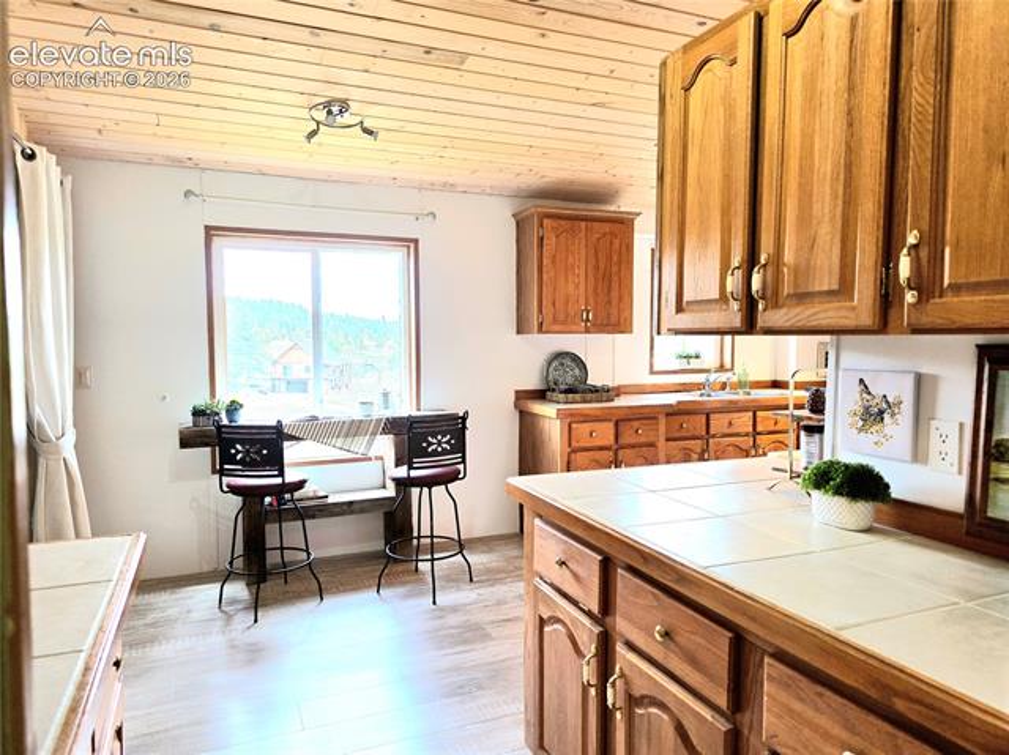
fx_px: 670
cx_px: 504
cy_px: 378
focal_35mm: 23
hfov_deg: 74.0
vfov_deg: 58.8
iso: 50
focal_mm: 6.3
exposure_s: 1/120
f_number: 1.7
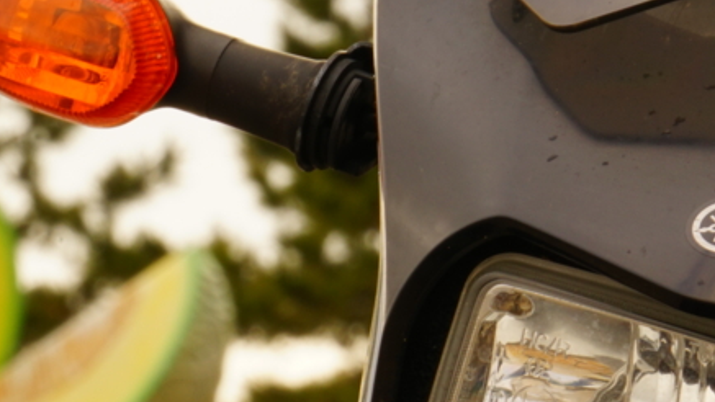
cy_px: 393
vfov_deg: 2.1
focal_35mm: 575
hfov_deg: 3.8
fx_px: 10903
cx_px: 185
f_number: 38
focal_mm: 200
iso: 250
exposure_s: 1/10
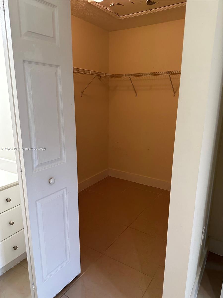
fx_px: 206
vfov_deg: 71.6
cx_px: 112
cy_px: 149
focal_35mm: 24
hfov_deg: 56.8
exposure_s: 1/120
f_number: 1.78
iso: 200
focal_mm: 6.86
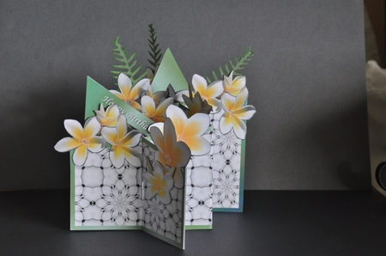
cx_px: 193
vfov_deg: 10.7
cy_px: 128
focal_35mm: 128
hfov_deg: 16.1
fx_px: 1364
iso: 800
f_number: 8
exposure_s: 1/25
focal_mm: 85
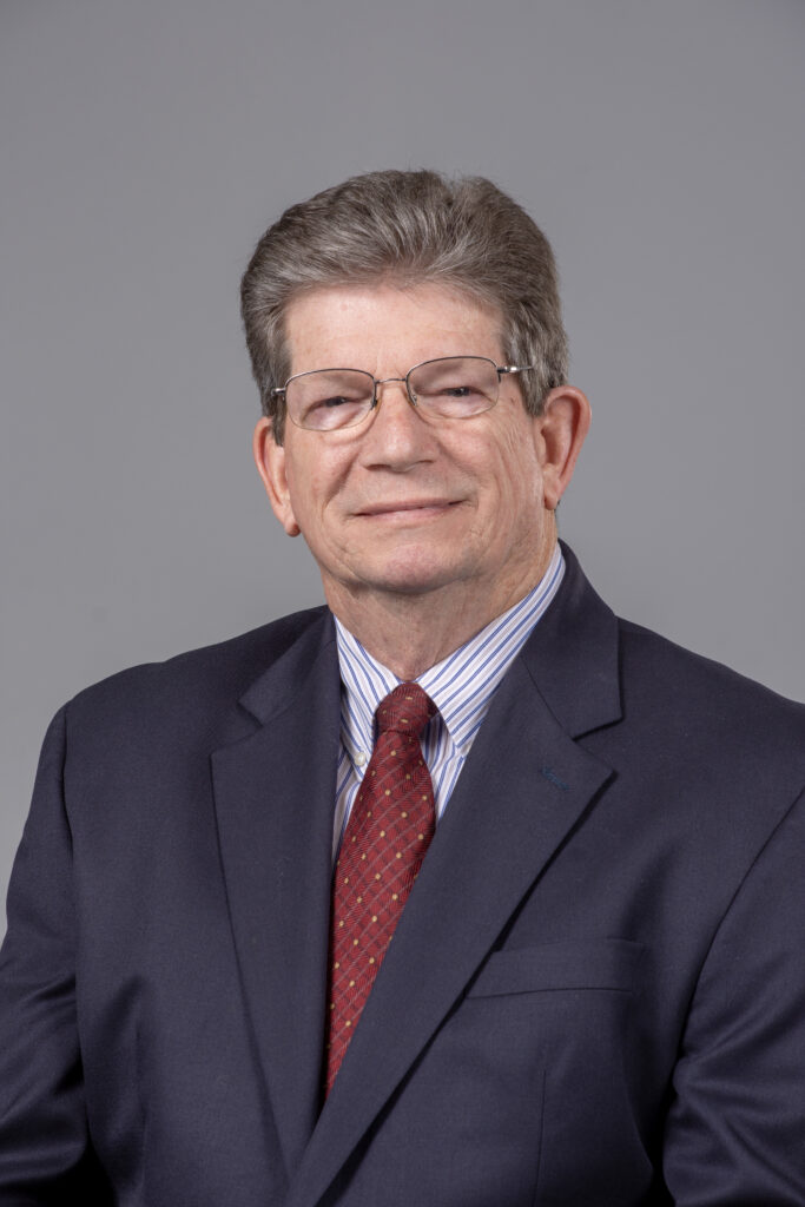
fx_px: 5834
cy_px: 604
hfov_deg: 7.9
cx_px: 402
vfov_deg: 11.8
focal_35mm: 174
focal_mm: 116
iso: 100
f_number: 9
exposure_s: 1/125
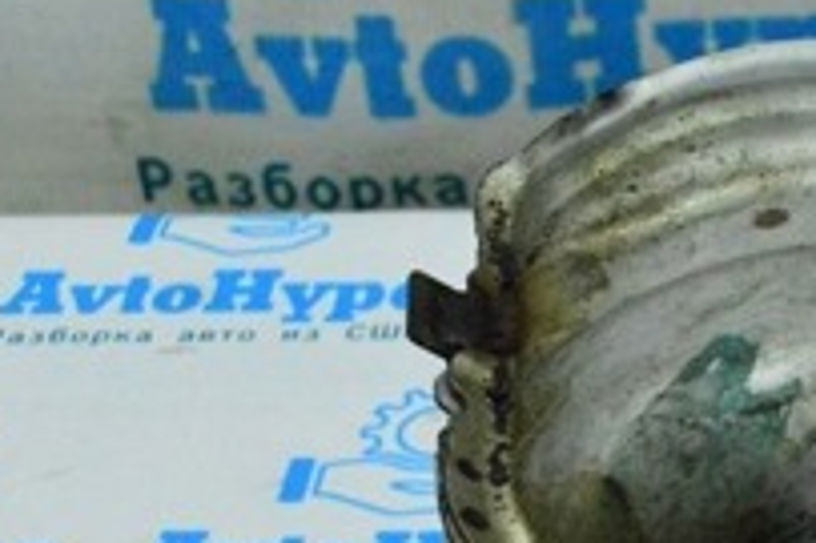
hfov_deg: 15.5
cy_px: 585
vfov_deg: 10.6
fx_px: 2889
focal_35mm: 128
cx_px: 981
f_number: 6.3
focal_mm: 27
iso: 6400
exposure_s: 1/640
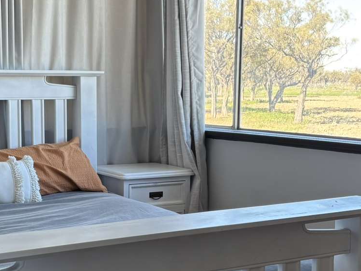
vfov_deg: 21.9
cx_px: 108
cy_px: 168
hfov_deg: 28.7
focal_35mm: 67
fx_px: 699
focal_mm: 5.96
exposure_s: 1/121
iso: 40
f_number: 1.6
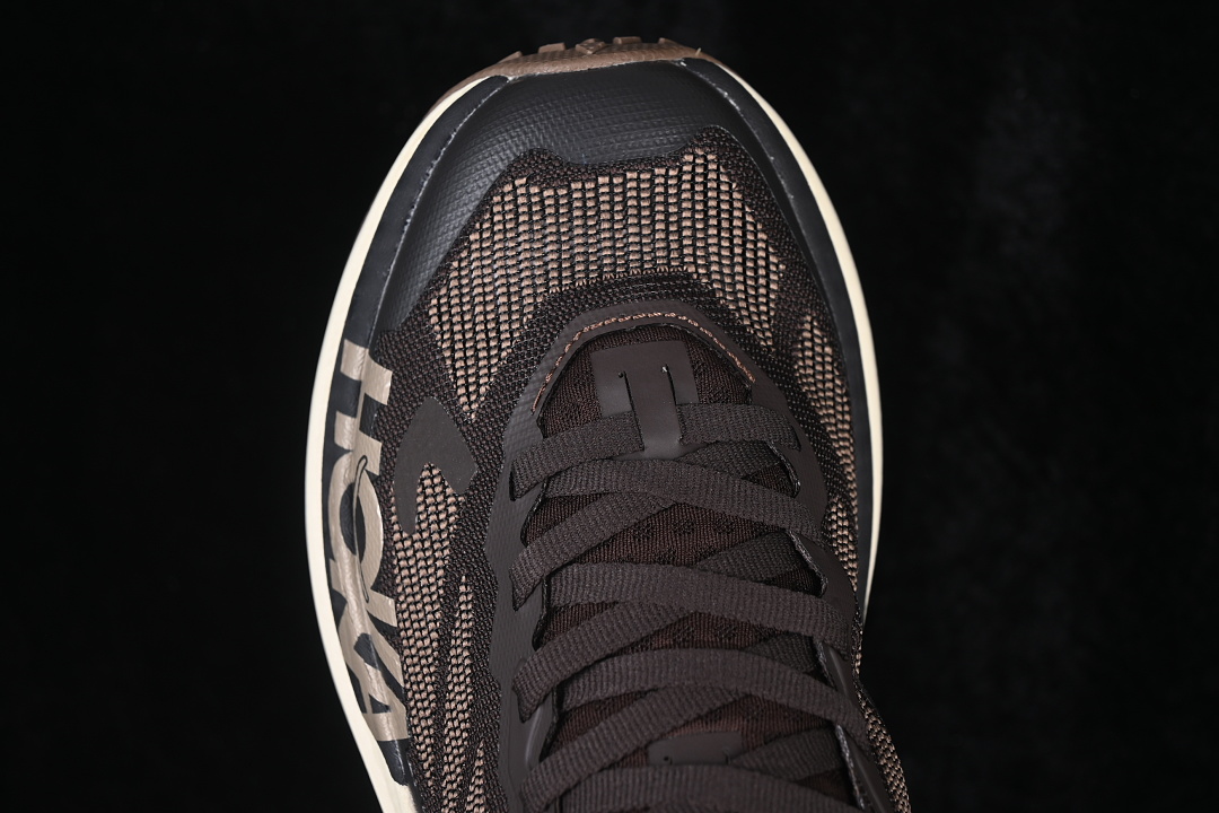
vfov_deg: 18.2
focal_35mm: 75
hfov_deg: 27.0
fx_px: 2539
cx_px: 610
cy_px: 406
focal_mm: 50
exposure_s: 1/60
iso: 160
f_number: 6.3
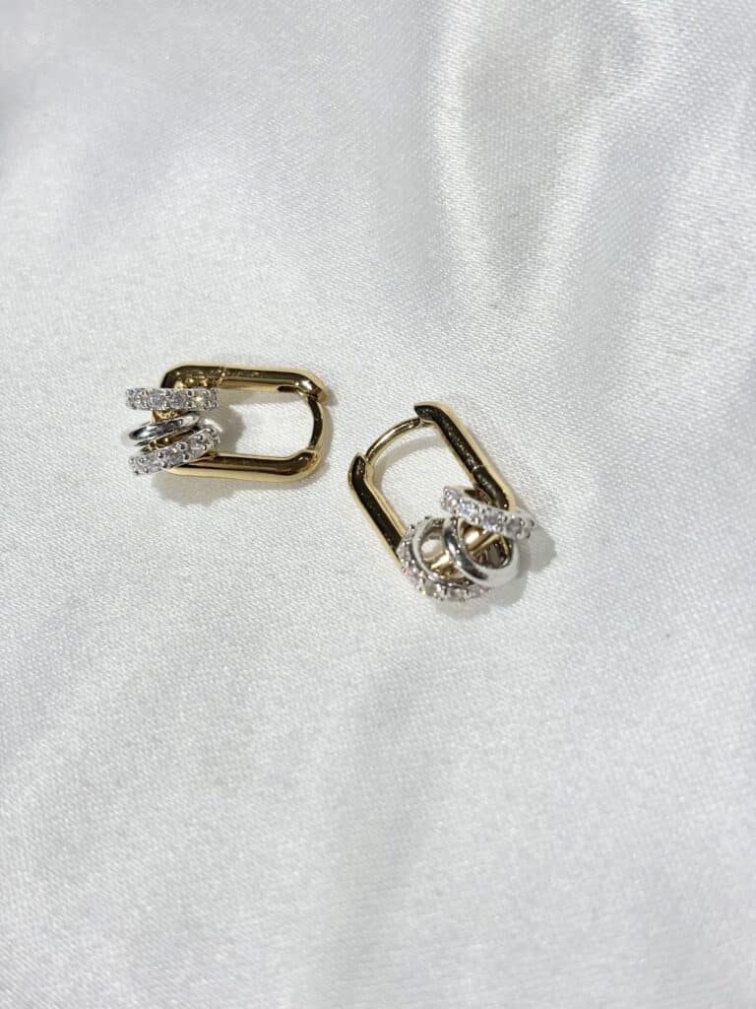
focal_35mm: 52
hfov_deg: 28.0
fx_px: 1514
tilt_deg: -54.0
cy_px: 504
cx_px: 378
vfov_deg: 36.8
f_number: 1.6
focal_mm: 5.96
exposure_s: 1/402
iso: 32
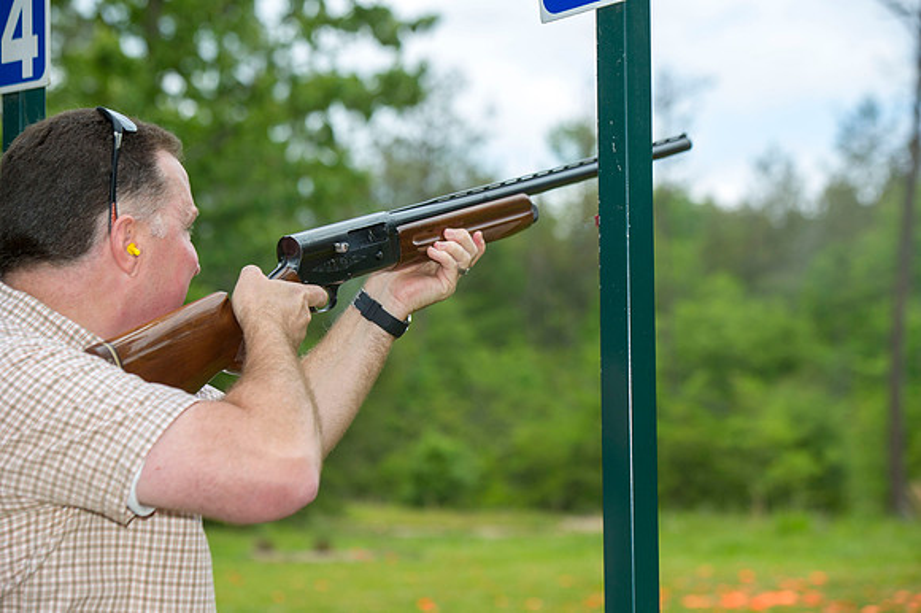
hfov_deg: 19.5
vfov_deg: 13.0
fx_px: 2685
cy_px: 306
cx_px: 460
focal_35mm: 105
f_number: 4.5
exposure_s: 1/400
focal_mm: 105
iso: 200
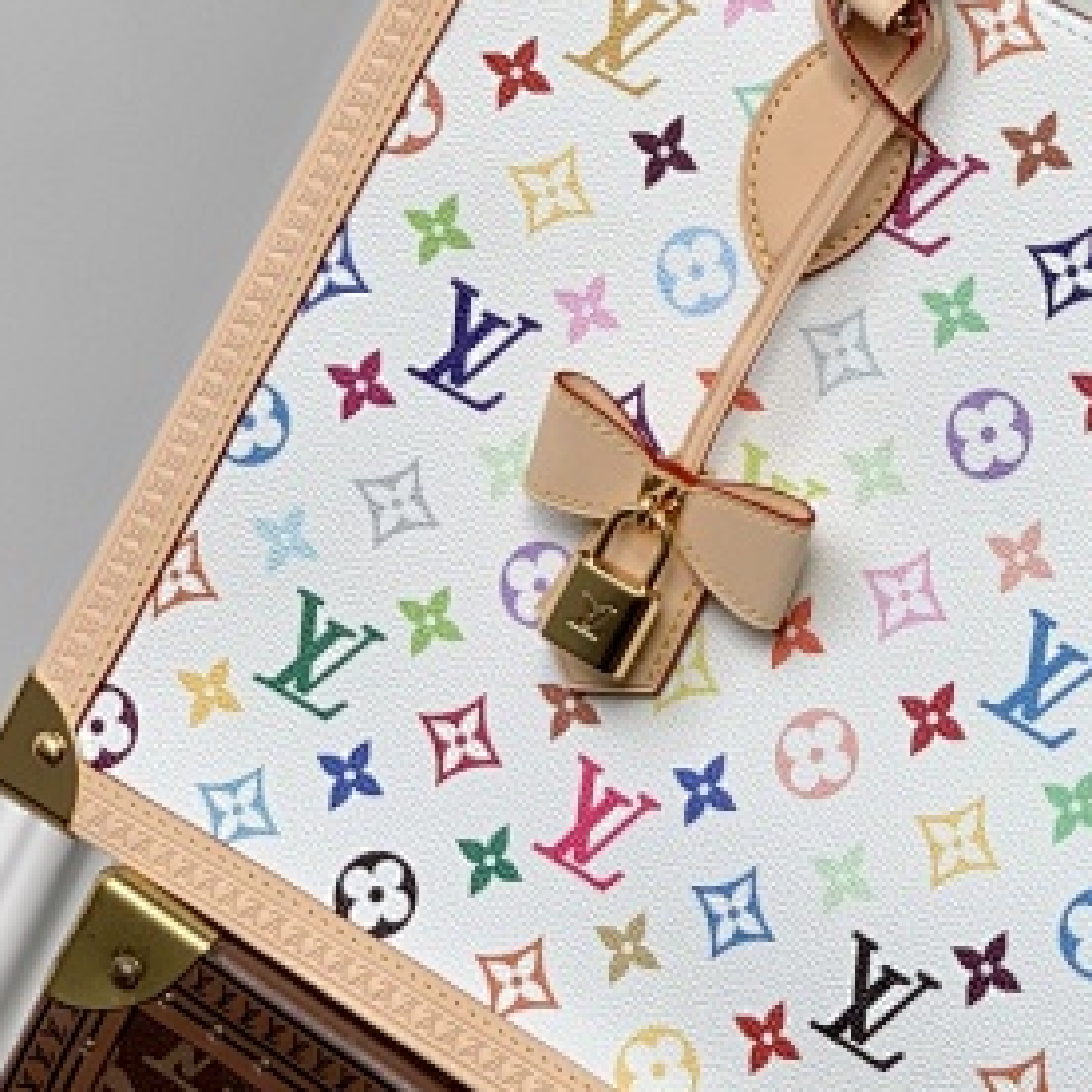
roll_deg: -27.0
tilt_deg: -8.1
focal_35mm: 133
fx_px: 4747
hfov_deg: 13.0
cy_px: 293
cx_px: 1009
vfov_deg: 13.1
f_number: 2.4
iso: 16
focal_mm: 6
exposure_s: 1/169
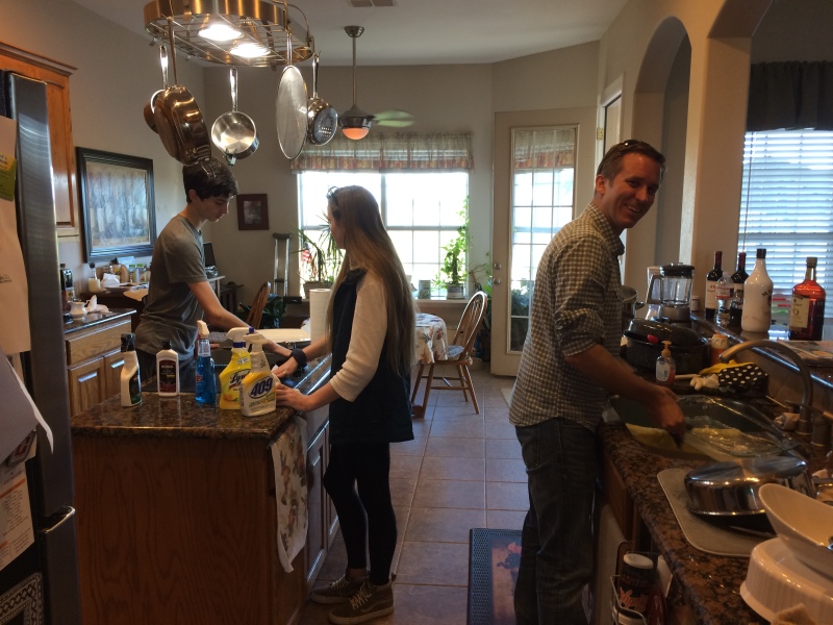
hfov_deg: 61.7
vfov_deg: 48.2
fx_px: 698
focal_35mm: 29
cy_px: 312
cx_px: 416
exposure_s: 1/30
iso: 64
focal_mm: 4.15
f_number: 2.2
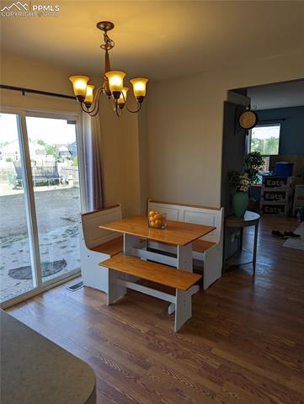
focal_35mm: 24
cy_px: 202
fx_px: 281
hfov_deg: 56.9
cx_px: 152
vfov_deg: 71.5
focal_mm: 6.81
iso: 31
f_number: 1.85
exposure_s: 1/236
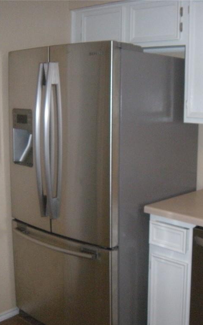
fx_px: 443
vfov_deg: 40.3
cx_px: 166
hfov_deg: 25.3
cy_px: 164
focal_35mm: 50
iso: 400
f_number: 3.8
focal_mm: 5.9
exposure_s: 1/60
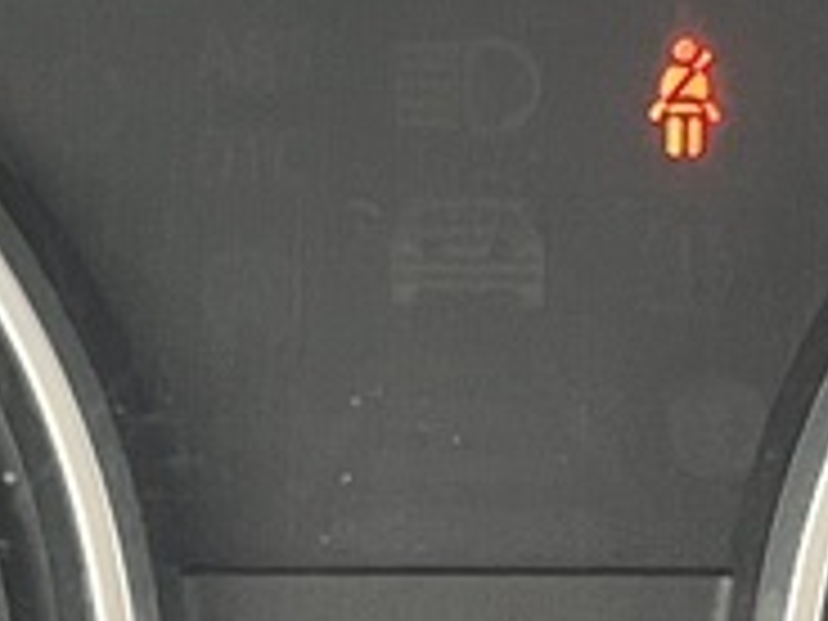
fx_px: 4880
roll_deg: -2.8
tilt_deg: -18.2
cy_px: 648
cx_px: 603
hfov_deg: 9.7
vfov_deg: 7.2
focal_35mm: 204
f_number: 1.6
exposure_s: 1/63
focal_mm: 5.1
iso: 125
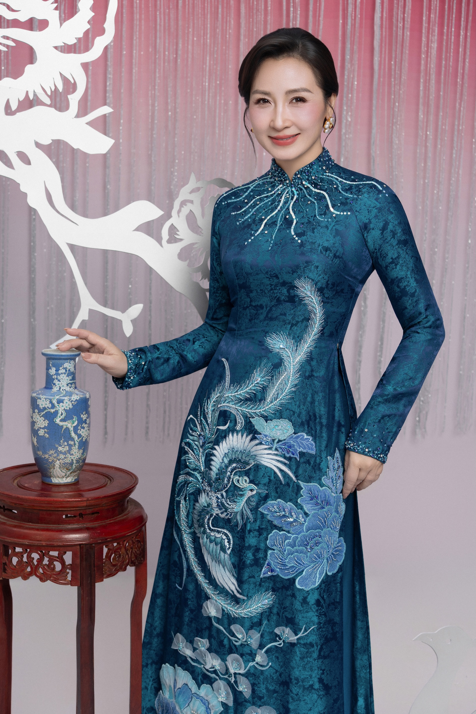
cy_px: 357
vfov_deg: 36.2
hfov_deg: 24.6
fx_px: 1091
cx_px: 238
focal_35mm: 55
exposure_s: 1/160
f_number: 6.3
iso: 320
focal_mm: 55
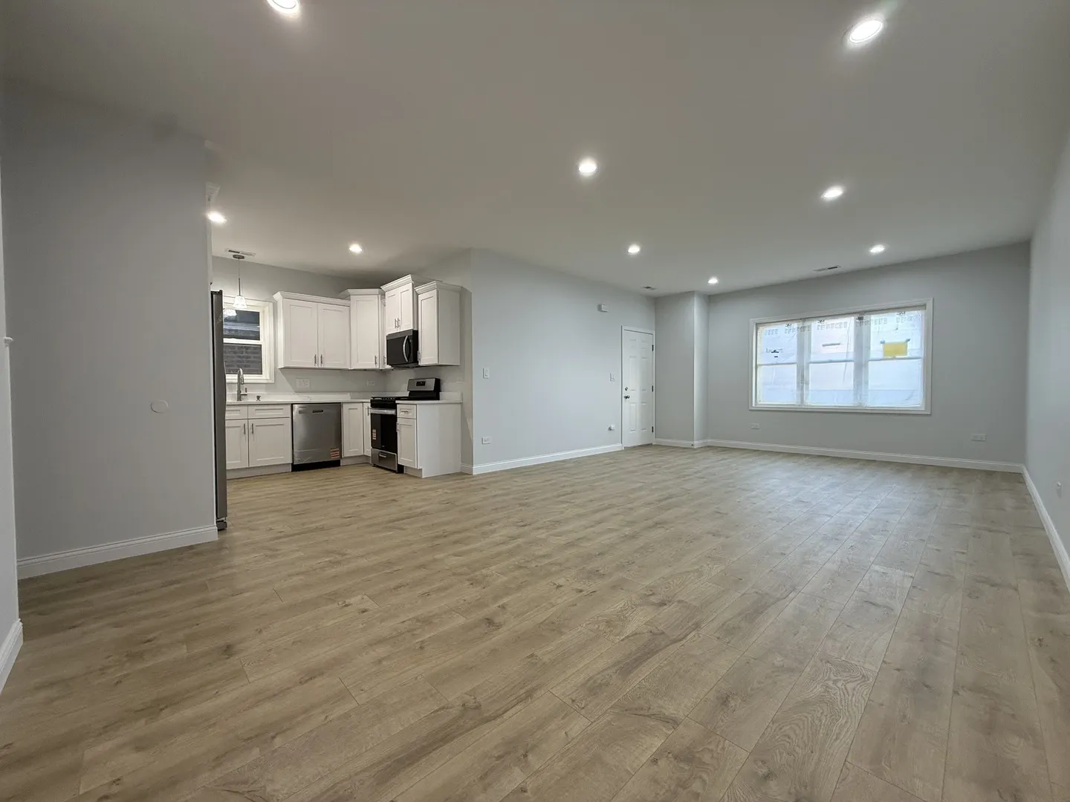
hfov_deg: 102.1
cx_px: 535
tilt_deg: -1.8
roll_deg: +0.0
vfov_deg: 85.7
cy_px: 401
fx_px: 433
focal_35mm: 14
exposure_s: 1/120
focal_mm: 2.22
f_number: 2.2
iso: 160
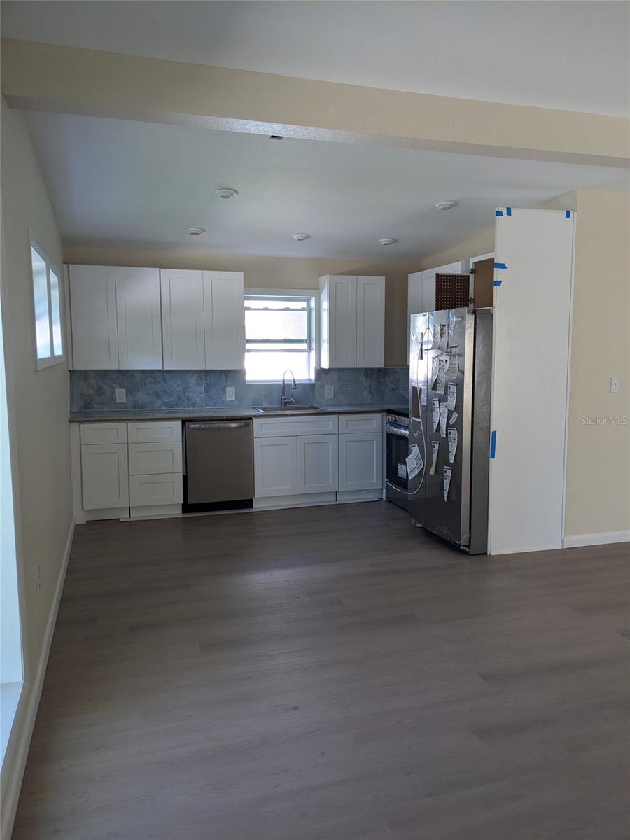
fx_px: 655
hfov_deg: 51.4
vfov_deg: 65.3
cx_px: 315
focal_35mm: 27
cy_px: 420
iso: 63
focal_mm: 4.38
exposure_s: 1/120
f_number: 1.73
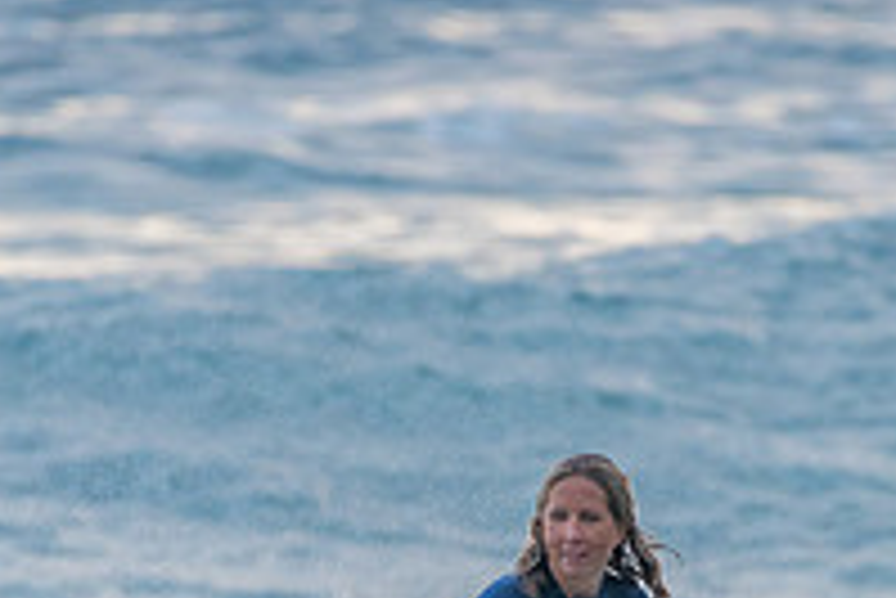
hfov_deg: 1.4
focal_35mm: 1456
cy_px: 785
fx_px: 36263
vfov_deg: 0.9
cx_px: 473
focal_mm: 500
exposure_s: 1/1250
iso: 720
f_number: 5.6
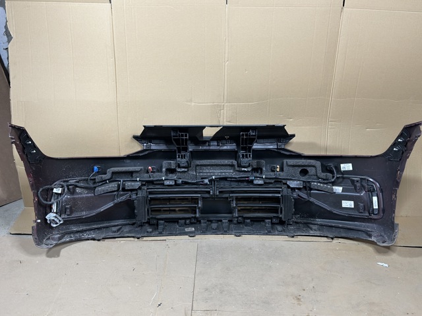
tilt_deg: -21.7
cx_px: 211
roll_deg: -0.1
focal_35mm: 48
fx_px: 585
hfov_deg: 39.7
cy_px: 158
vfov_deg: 30.2
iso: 200
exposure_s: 1/50
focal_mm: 6.86
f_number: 1.78
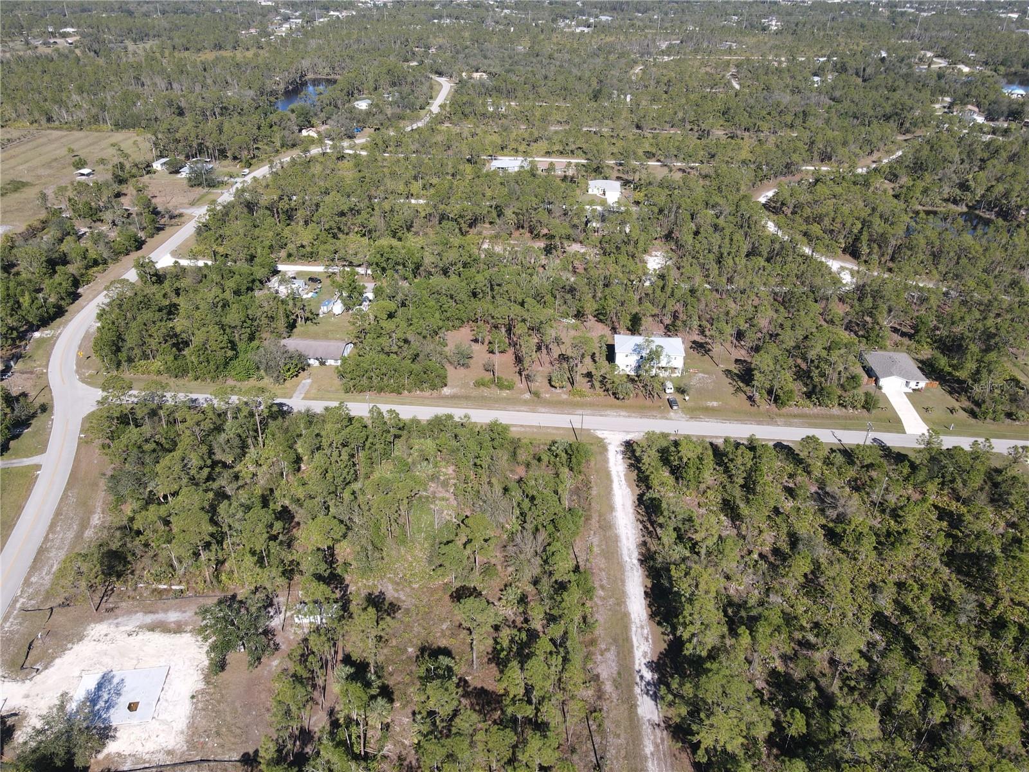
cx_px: 514
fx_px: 713
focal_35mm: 24
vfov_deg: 56.8
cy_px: 386
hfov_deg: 71.6
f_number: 2.8
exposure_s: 1/500
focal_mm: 4.5
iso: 100
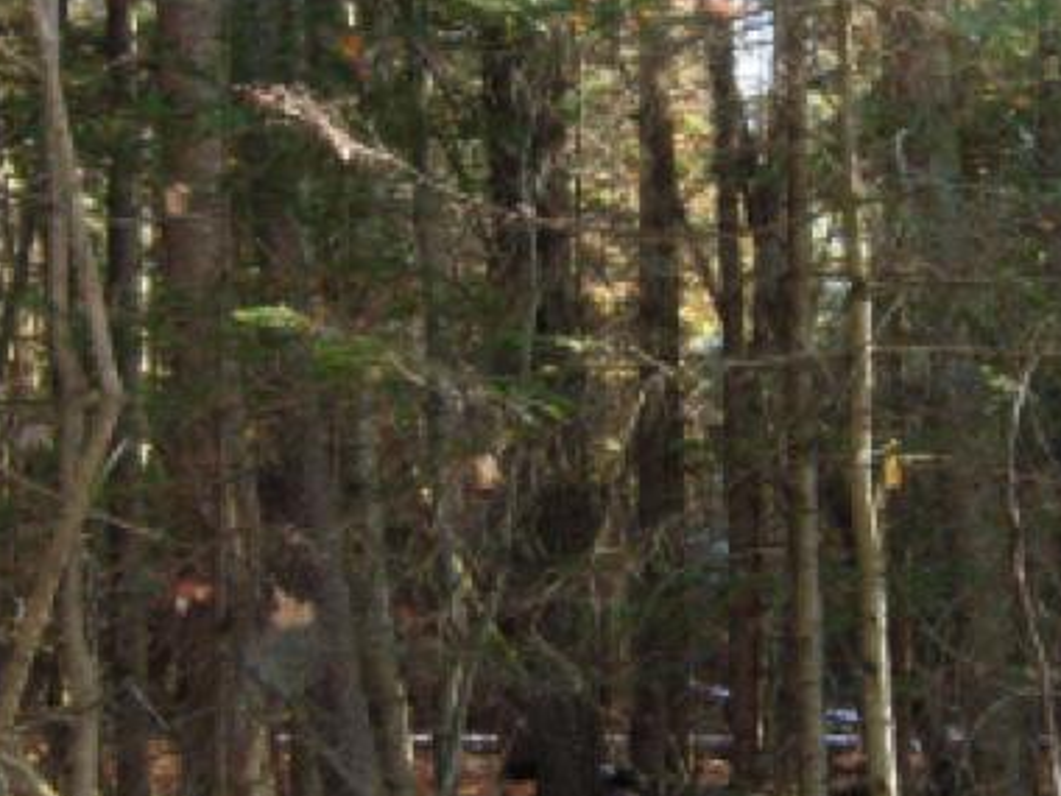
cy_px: 395
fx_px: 2973
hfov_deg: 20.2
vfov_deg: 15.2
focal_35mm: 97
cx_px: 684
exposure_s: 1/181
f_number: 2.7
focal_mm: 7.5
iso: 200
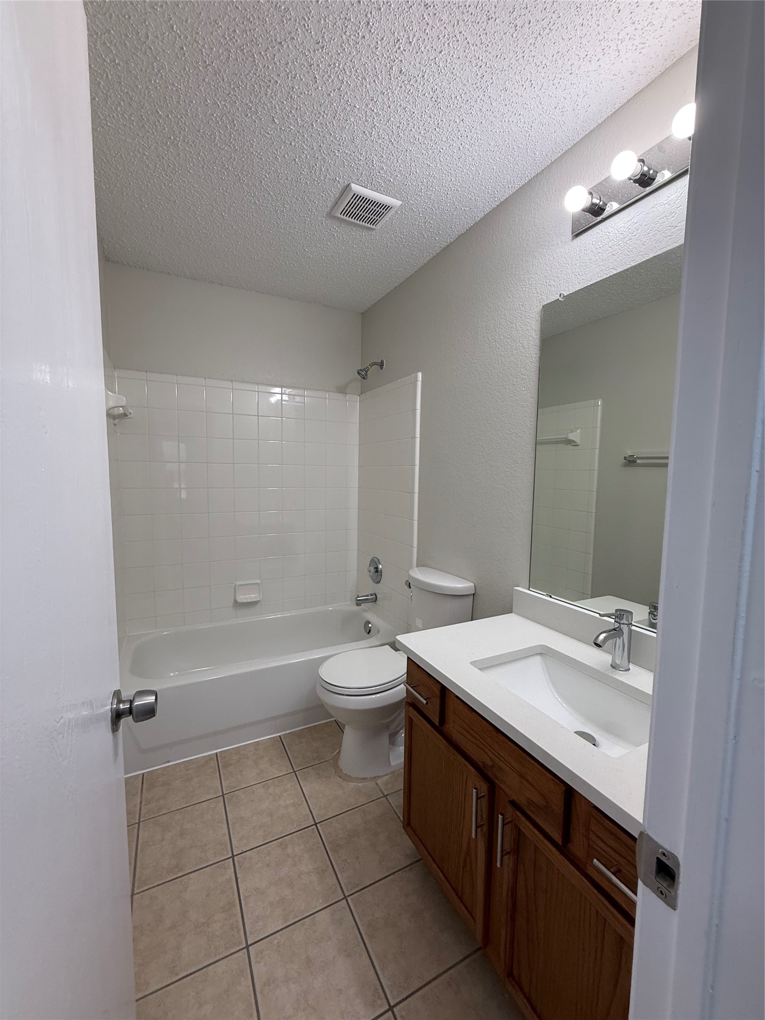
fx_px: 413
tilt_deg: -4.9
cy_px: 510
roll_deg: -1.2
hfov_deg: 85.7
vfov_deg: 102.1
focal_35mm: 14
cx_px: 382
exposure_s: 1/120
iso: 100
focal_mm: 2.22
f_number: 2.2
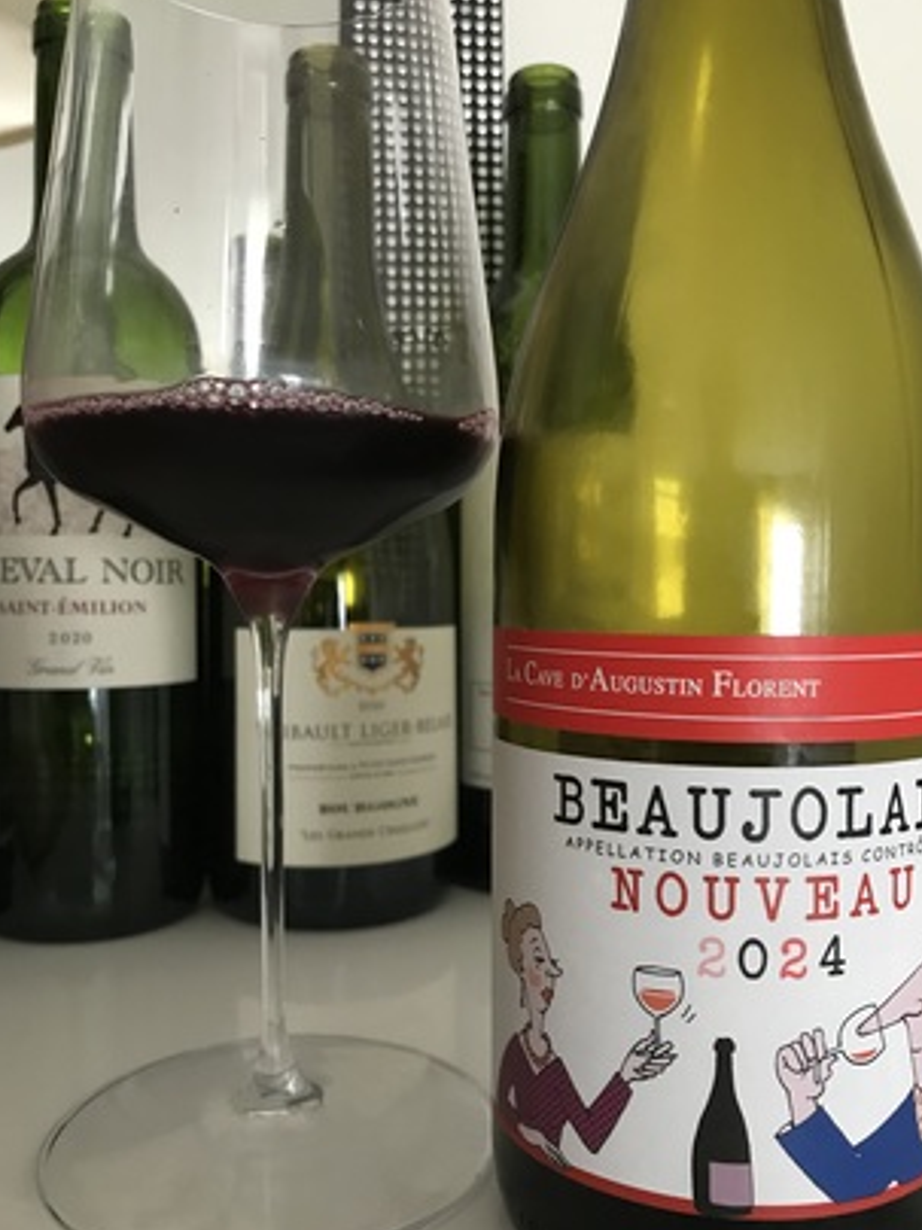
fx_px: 1065
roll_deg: -0.4
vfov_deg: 59.9
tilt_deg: -0.2
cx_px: 482
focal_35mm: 30
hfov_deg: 46.8
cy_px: 638
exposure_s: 1/14
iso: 100
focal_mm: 3.99
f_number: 1.8
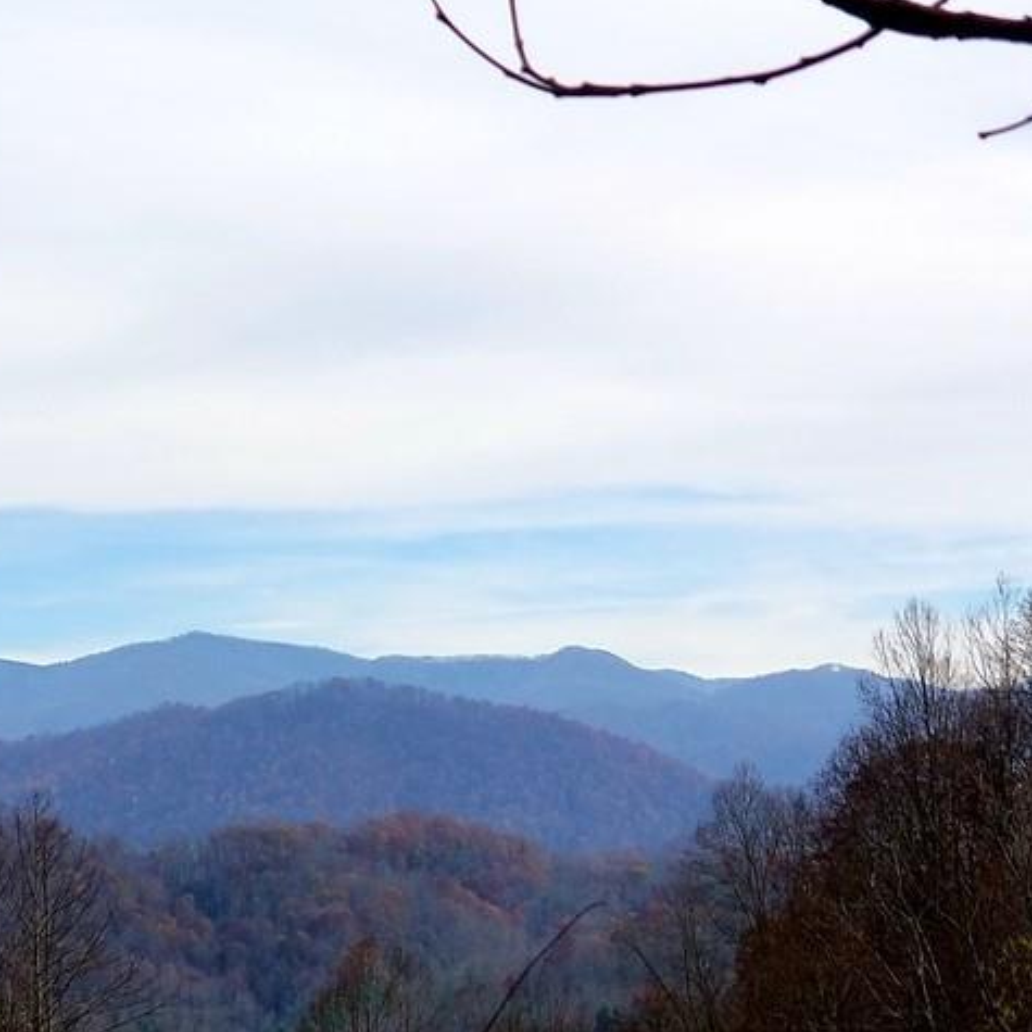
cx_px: 106
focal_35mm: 99
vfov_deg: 17.6
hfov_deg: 17.3
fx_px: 3339
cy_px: 619
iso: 25
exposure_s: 1/1012
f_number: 2.4
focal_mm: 6
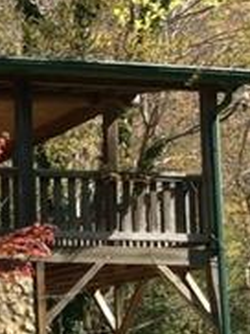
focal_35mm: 135
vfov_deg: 14.6
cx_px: -273
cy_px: 255
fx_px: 1303
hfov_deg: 10.0
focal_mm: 3.3
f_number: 2.4
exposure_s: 1/469
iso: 32
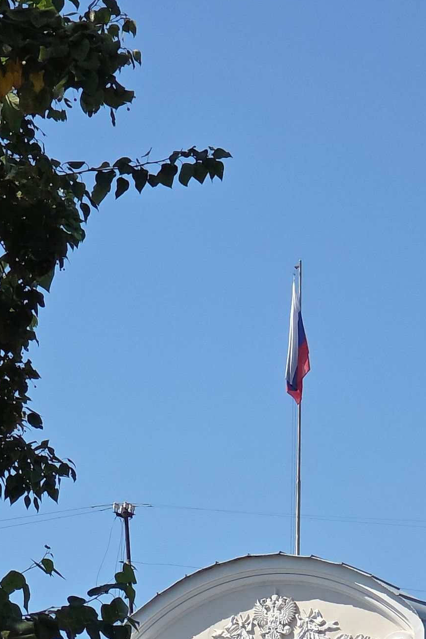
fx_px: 5591
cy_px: 827
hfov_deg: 4.4
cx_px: 136
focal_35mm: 315
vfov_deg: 6.5
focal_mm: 18.6
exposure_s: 1/1369
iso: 64
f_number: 3.4
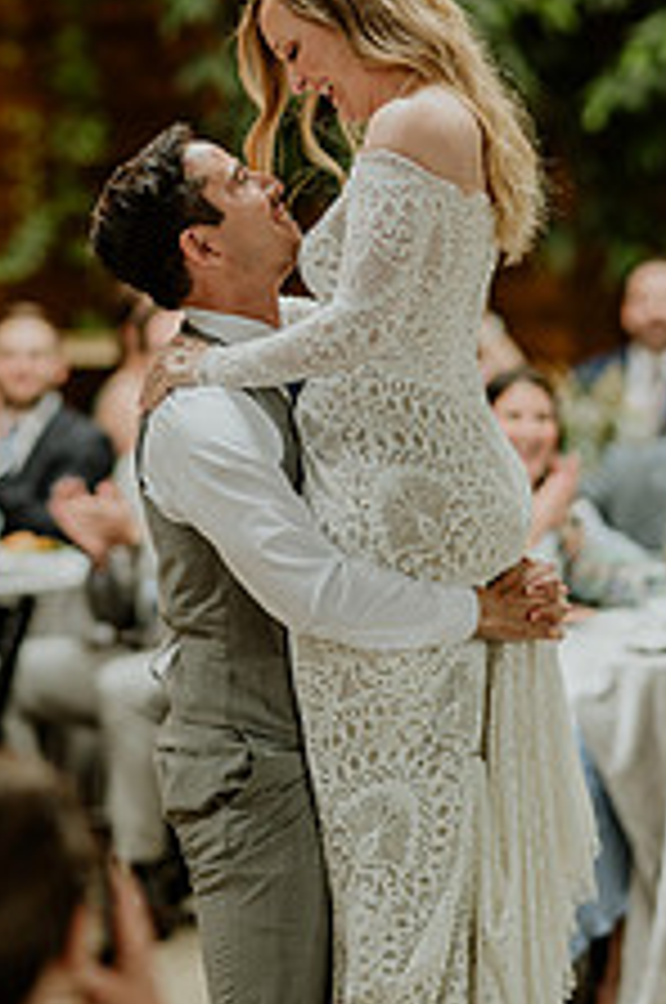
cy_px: 261
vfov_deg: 9.7
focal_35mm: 212
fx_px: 5901
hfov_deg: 6.5
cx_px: 322
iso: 125
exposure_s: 1/160
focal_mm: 105
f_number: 1.8
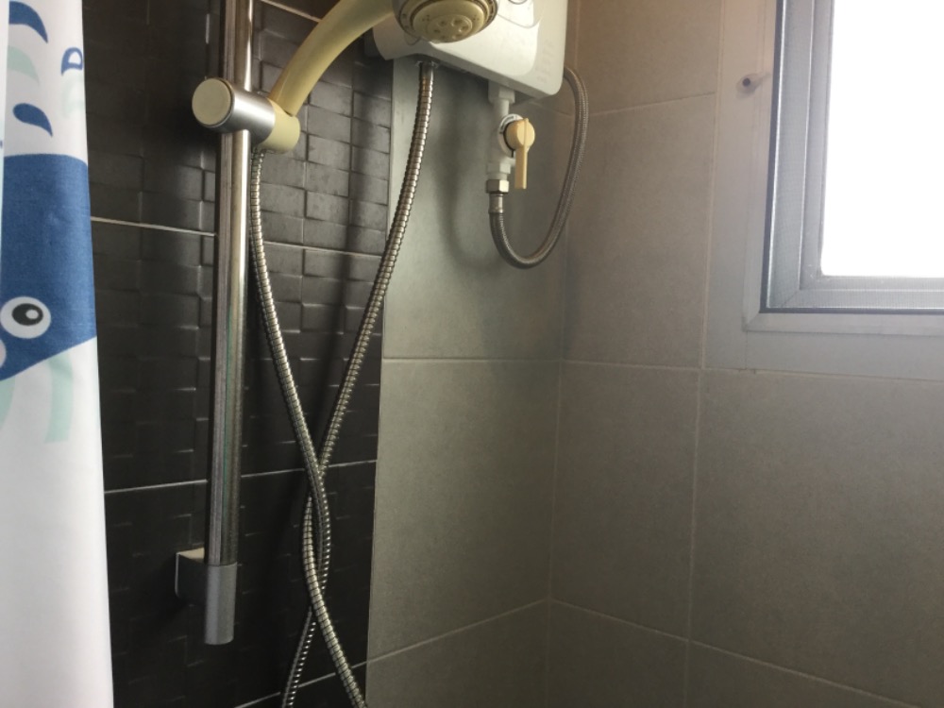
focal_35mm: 31
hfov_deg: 58.4
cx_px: 472
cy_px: 354
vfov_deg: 45.4
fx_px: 845
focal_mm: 3.3
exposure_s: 1/33
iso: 40
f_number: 2.4
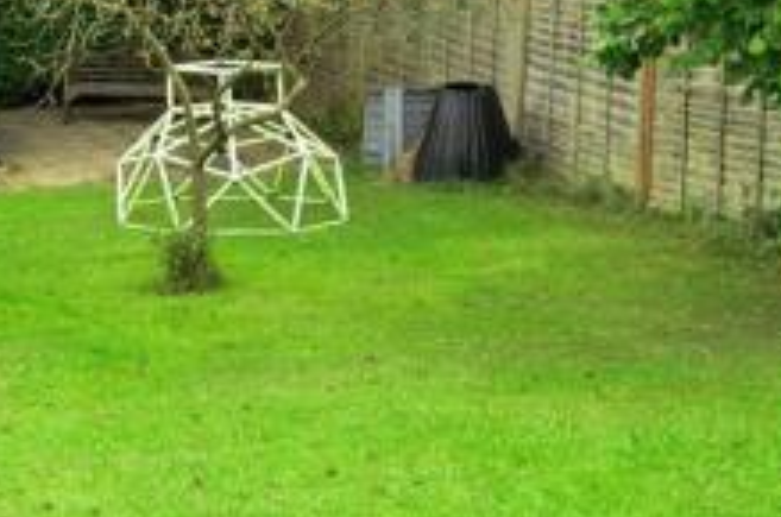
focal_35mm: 81
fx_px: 1753
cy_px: -128
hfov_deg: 23.0
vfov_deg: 16.0
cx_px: -164
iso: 200
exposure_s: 1/15
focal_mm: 18
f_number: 14
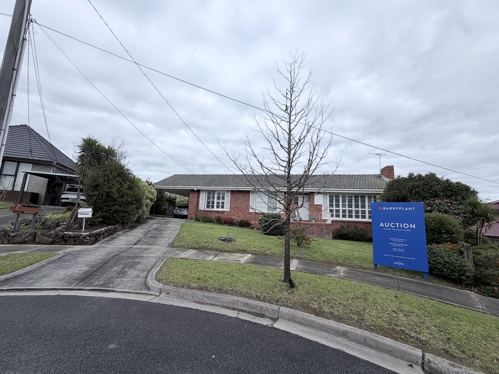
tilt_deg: +9.4
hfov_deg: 102.1
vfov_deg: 85.7
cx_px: 250
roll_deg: -3.4
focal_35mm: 14
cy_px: 187
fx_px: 202
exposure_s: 1/770
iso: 32
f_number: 2.2
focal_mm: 2.22
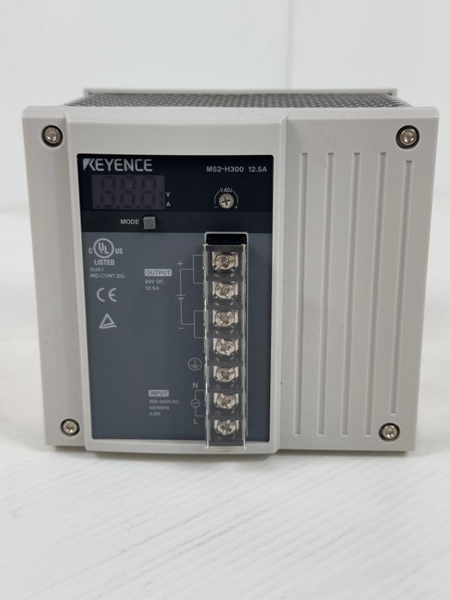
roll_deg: +0.7
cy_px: 300
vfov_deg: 39.7
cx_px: 225
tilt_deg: -17.8
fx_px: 832
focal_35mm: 48
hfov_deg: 30.3
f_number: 1.78
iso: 64
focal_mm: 6.76
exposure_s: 1/876
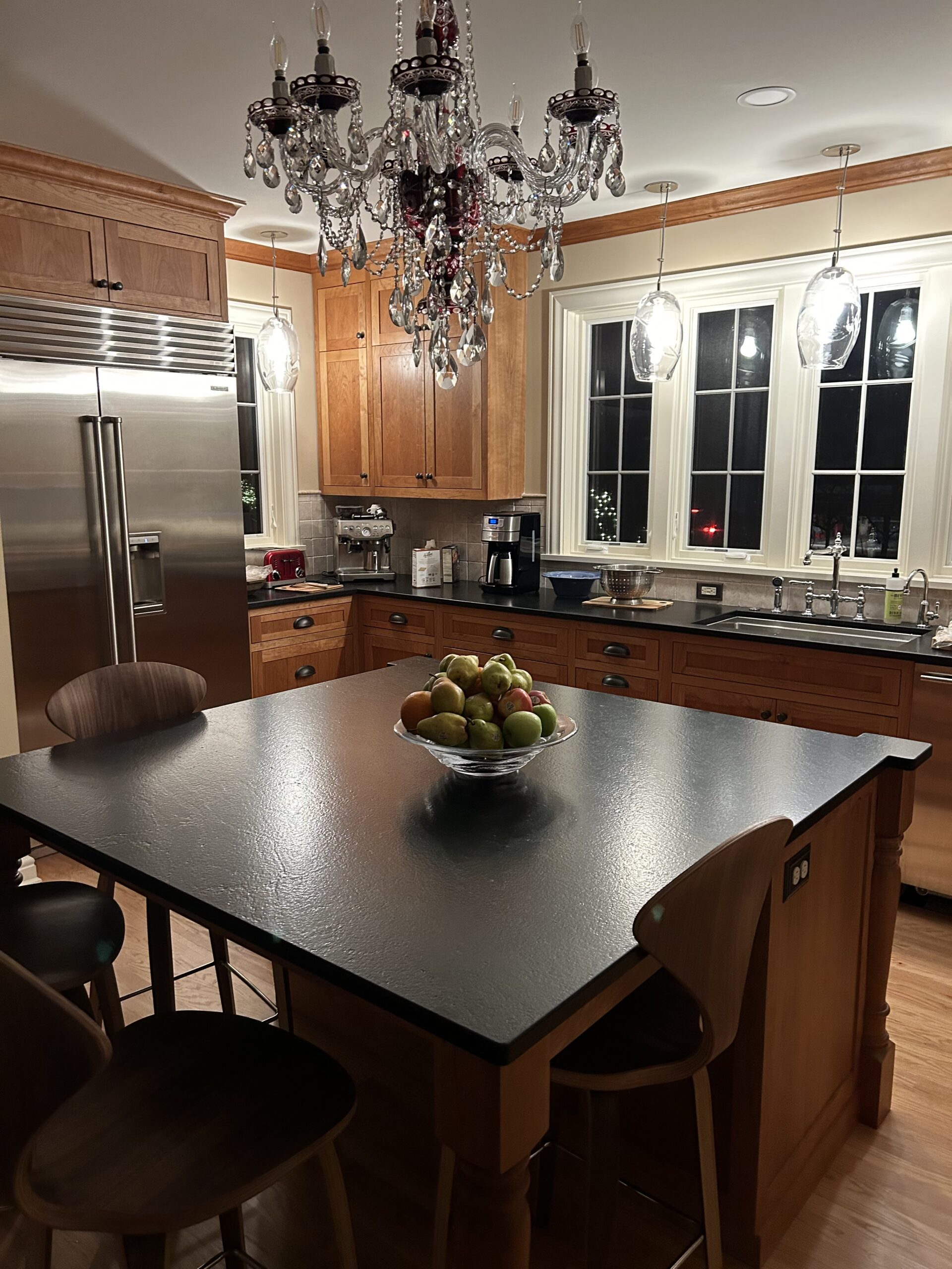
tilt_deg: -9.0
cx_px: 476
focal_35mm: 26
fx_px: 953
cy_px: 634
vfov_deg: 67.3
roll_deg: -1.0
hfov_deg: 53.1
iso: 250
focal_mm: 5.7
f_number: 1.5
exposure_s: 1/60
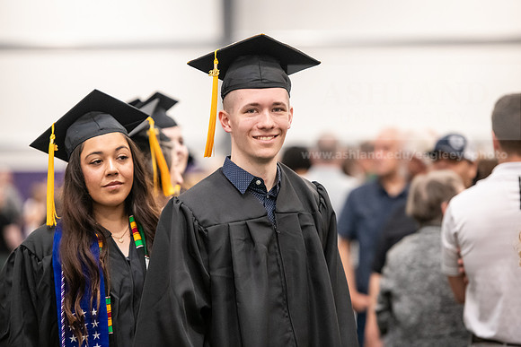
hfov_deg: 12.4
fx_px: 2388
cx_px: 260
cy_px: 174
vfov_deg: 8.3
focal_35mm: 165
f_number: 3.2
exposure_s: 1/200
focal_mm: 165
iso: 3200
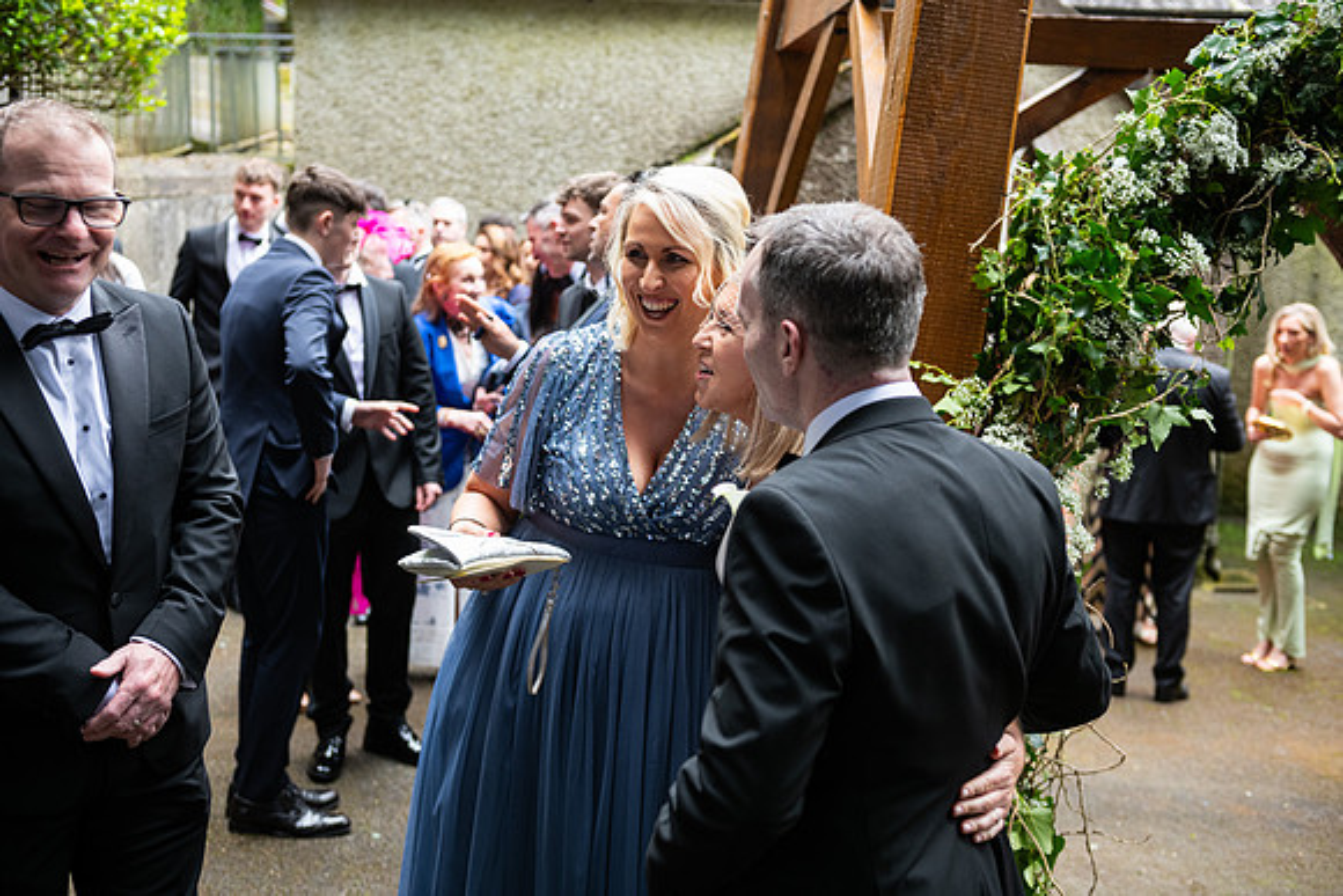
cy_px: 448
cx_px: 672
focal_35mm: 44
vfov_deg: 30.5
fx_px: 1642
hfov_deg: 44.5
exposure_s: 1/160
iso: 400
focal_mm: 44
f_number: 3.5
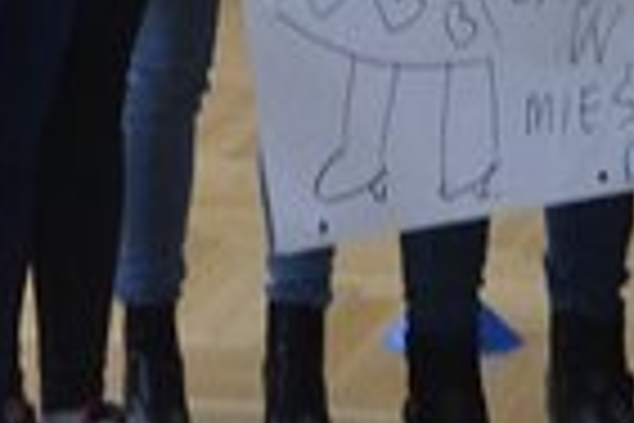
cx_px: 207
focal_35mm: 235
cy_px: -331
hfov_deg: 8.8
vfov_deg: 5.7
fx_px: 4138
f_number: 5
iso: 1800
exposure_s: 1/60
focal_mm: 34
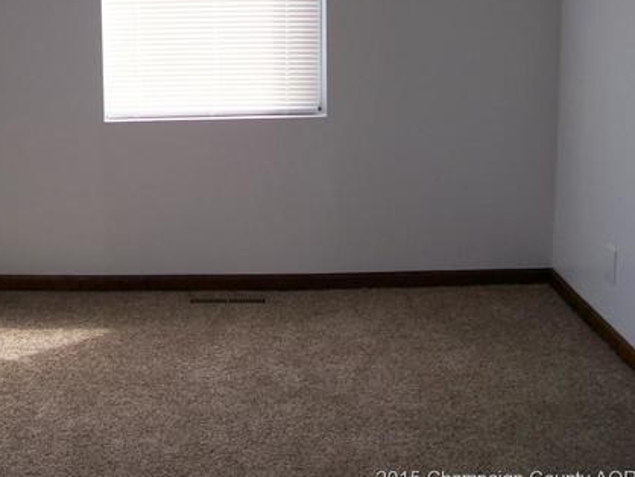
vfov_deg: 26.3
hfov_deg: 34.1
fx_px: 1010
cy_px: 125
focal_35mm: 55
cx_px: 151
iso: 80
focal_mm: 6
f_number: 2.7
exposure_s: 1/78.3
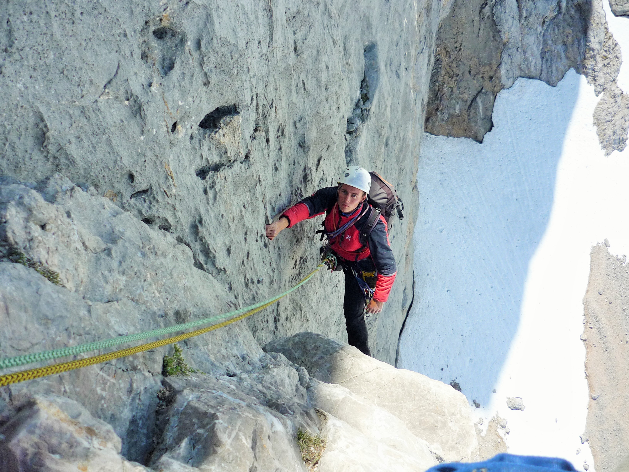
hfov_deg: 55.4
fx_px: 600
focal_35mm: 33
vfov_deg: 42.9
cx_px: 314
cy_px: 236
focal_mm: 5.5
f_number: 8
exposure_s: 1/160
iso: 100
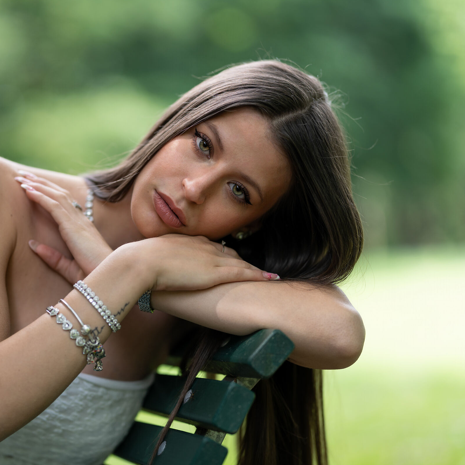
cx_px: 125
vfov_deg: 16.0
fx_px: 1657
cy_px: 232
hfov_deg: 15.9
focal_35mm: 109
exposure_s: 1/400
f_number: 1.4
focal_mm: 85
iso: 100
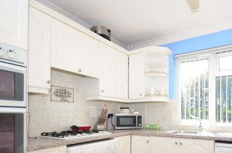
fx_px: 174
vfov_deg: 46.1
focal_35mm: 27
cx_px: 157
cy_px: 114
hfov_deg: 65.5
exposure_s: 1/200
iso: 200
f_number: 5
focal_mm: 12
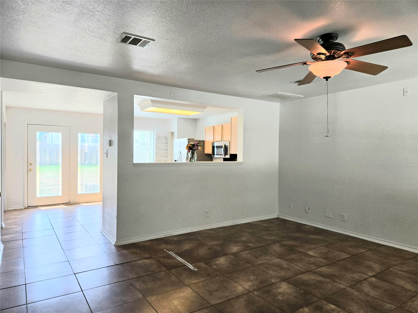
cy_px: 156
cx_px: 209
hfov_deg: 73.9
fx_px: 278
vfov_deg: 58.9
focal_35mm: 23
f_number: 1.8
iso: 100
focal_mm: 5.4
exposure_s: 1/120
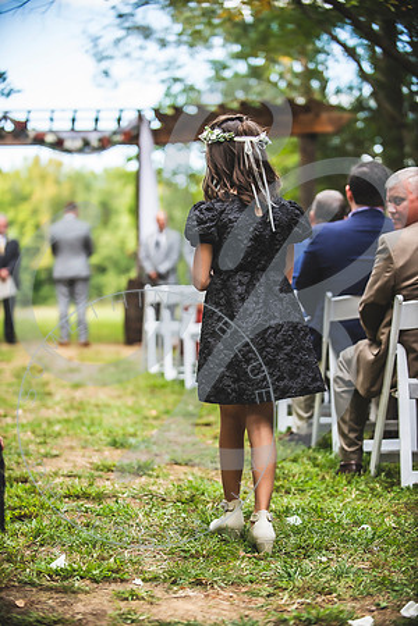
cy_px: 313
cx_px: 209
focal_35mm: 82
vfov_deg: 24.8
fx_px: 1428
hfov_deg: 16.7
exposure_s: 1/640
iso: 500
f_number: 2.8
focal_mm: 82
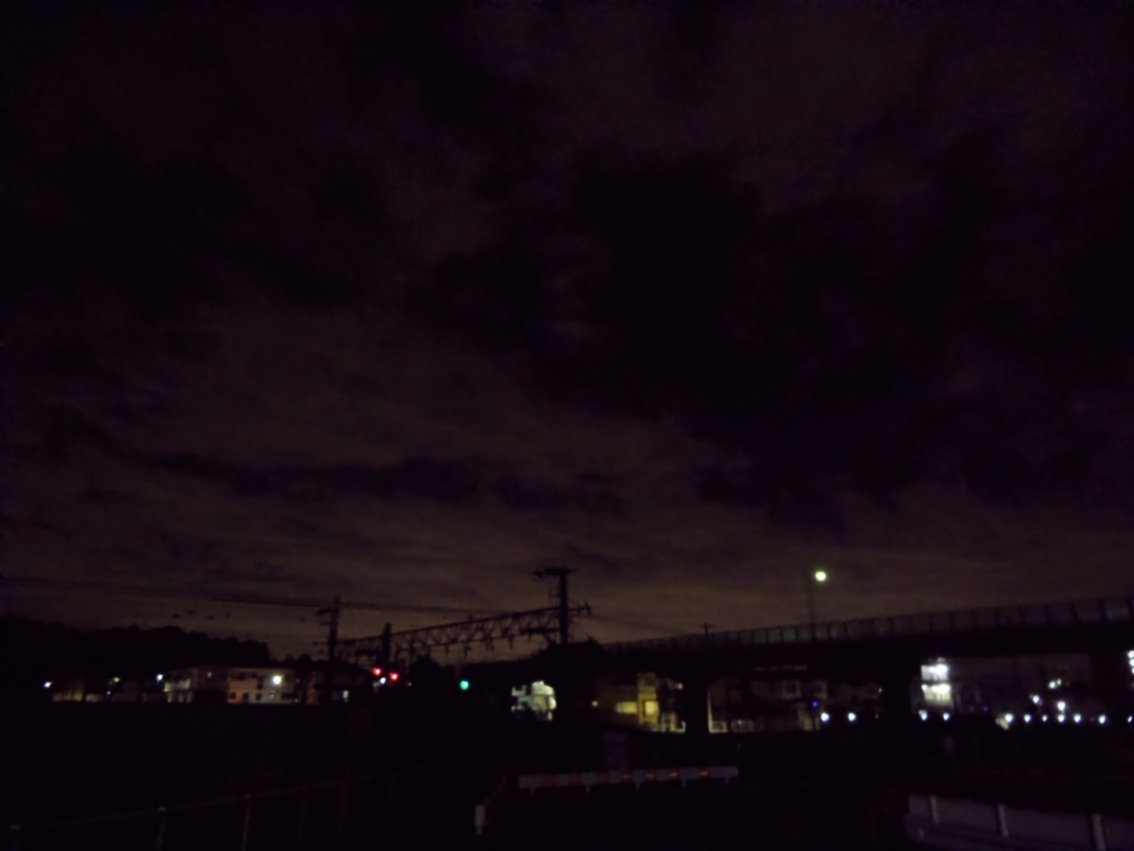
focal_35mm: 25
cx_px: 567
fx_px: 819
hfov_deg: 69.4
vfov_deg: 54.9
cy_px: 426
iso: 3200
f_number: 3.5
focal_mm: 4.5
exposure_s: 1/8
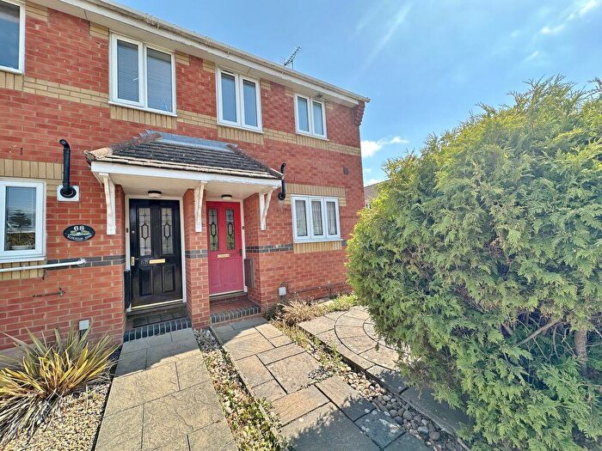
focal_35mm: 14
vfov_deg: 85.7
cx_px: 301
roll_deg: +3.2
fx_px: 243
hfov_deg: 102.1
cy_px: 226
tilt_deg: +4.0
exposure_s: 1/609
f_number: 2.2
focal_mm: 2.22
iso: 40
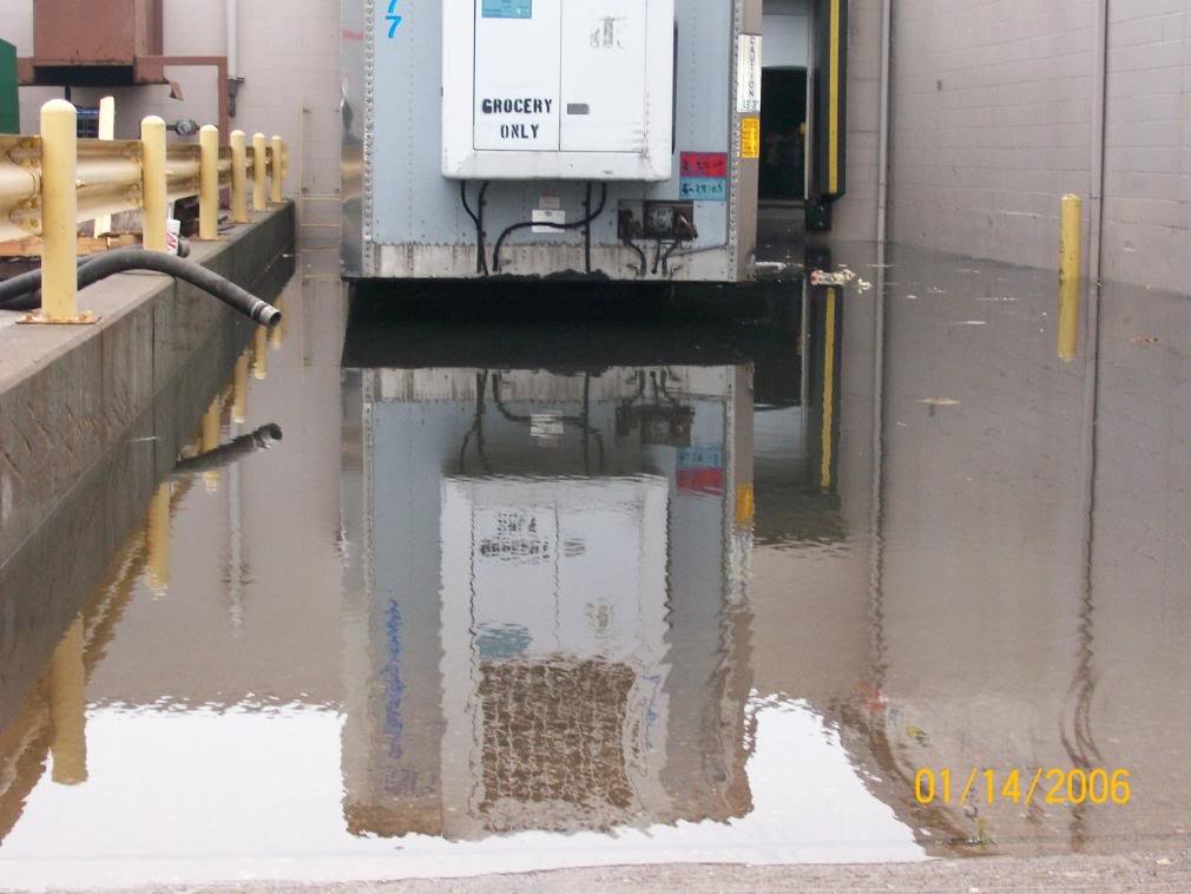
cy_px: 447
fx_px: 2409
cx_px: 596
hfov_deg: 27.8
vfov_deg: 21.0
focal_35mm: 70
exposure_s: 1/139
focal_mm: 11.6
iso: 140
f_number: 3.8
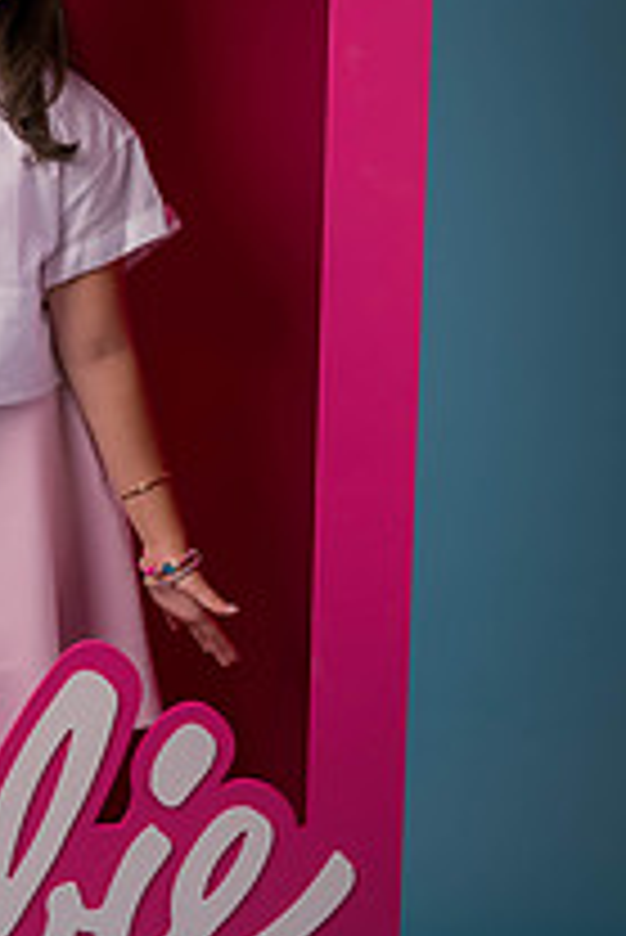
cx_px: -27
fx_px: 2083
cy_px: 374
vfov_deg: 25.3
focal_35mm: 80
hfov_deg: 16.7
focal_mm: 37
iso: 125
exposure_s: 1/80
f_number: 6.3
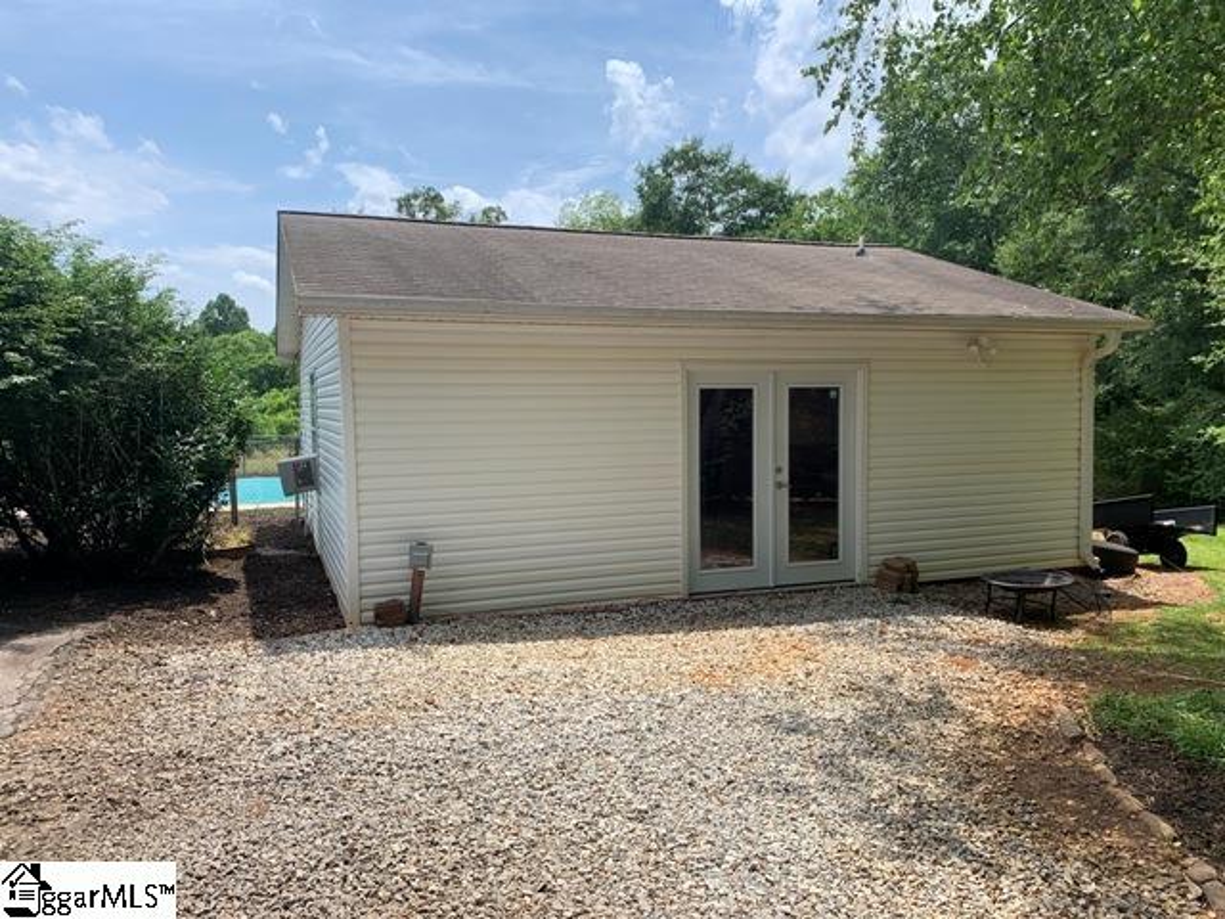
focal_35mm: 26
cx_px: 612
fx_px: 920
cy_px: 460
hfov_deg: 67.3
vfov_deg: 53.1
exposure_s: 1/2033
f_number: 1.8
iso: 25
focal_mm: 4.25
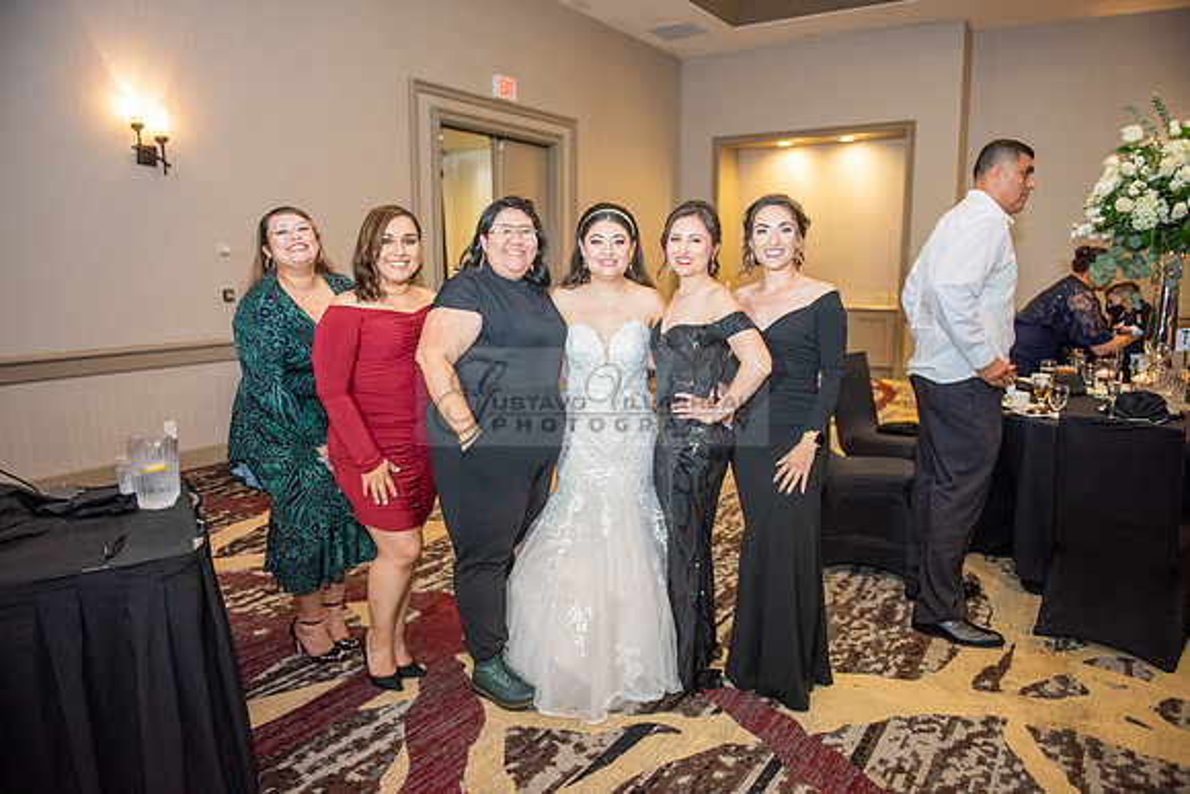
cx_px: 595
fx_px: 793
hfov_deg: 73.7
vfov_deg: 53.2
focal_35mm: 24
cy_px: 397
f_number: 2.8
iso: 1600
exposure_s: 1/160
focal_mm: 24
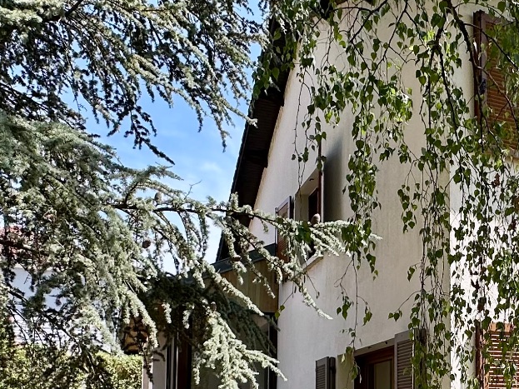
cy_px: 381
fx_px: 690
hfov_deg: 38.8
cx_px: 453
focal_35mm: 46
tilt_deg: +4.3
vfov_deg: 29.6
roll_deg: +0.0
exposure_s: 1/790
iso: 50
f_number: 2.2
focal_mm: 2.22
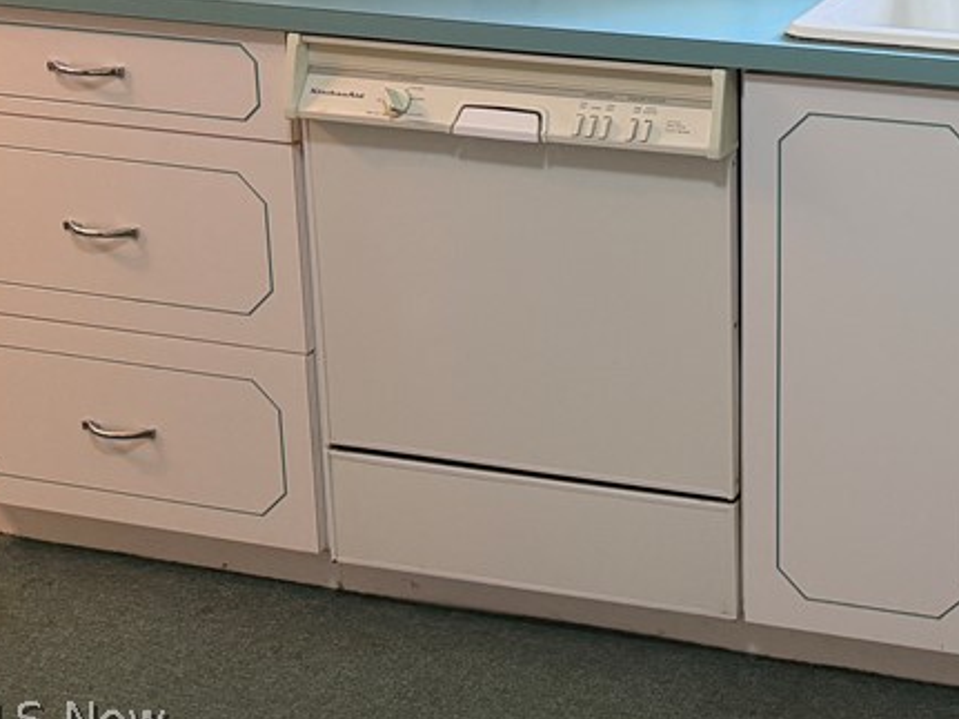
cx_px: 1075
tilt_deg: -11.1
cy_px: -98
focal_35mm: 57
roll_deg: -2.0
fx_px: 1579
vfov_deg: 23.8
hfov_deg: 30.1
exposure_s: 1/120
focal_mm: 6.76
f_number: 1.78
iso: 320
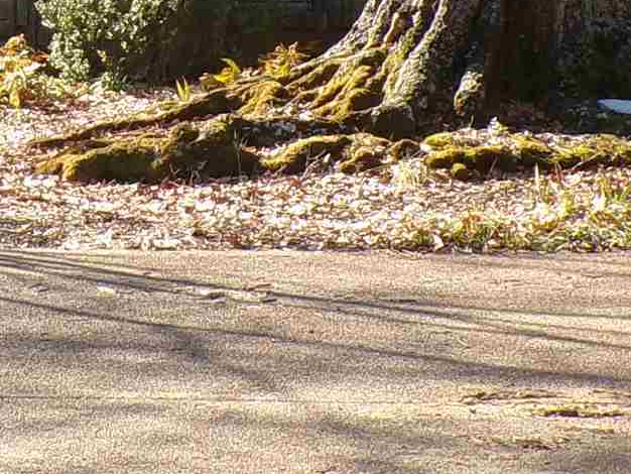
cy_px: 211
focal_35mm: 157
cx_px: 210
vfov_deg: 9.5
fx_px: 2863
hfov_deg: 12.6
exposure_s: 1/120
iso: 100
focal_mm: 5.8
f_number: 4.8
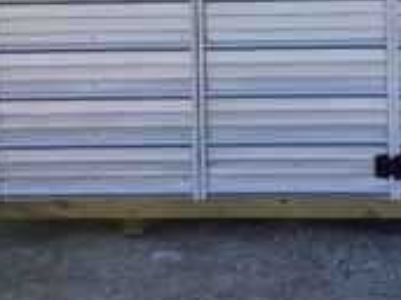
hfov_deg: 24.6
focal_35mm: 79
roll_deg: +0.7
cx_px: 278
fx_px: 915
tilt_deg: -5.6
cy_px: -70
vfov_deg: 17.7
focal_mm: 3.3
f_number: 2.4
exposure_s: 1/420
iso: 25
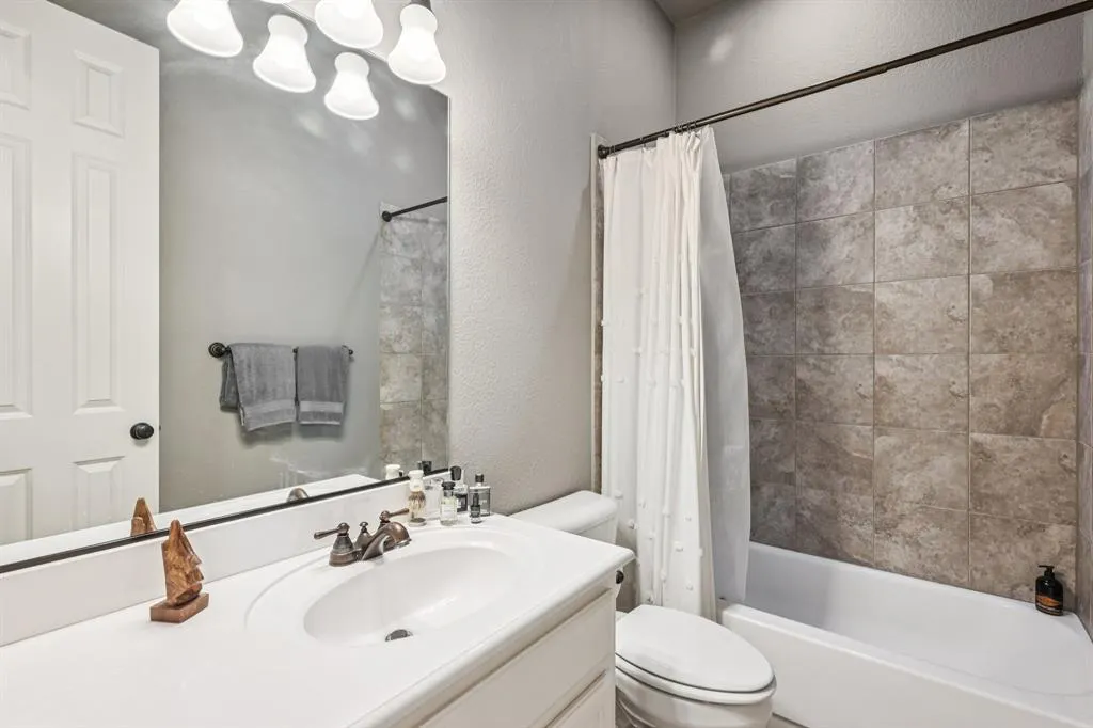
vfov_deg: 73.7
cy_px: 364
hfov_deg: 96.8
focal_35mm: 16
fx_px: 486
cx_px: 546
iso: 400
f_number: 8
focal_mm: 16
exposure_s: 1/15
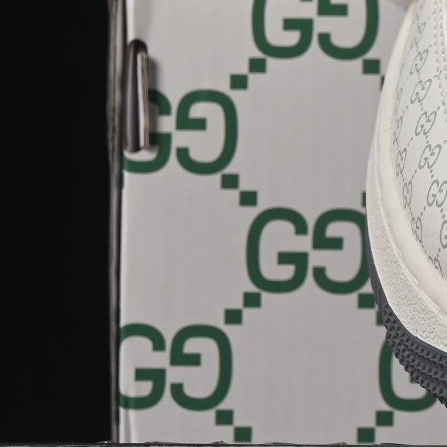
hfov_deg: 5.6
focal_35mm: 307
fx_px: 4485
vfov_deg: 5.7
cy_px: -3
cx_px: 890
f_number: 8
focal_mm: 50
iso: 160
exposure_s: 1/60
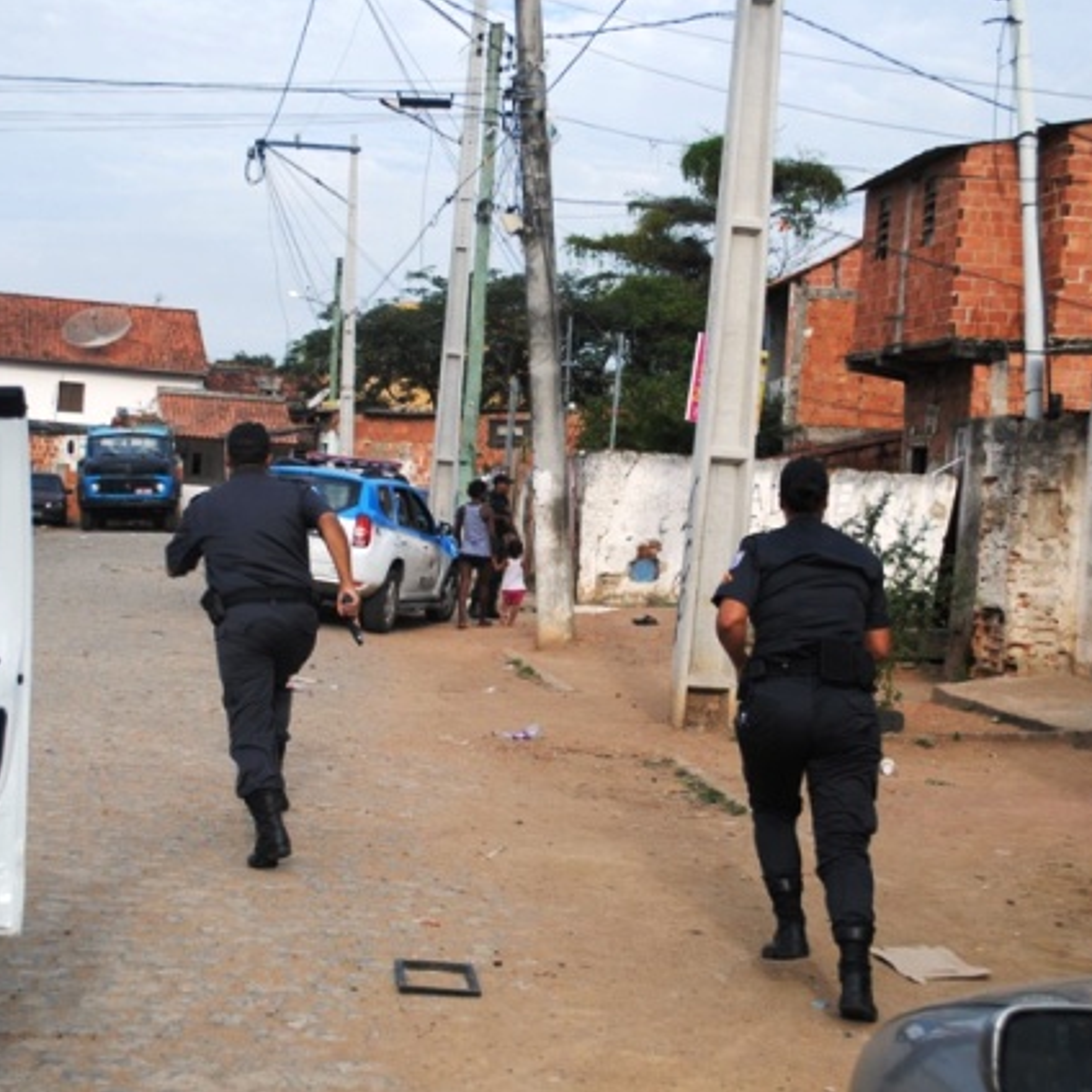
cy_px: 542
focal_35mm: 54
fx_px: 1927
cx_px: 513
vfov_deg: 31.6
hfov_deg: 31.6
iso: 200
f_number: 4.5
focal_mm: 28
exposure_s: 1/1000
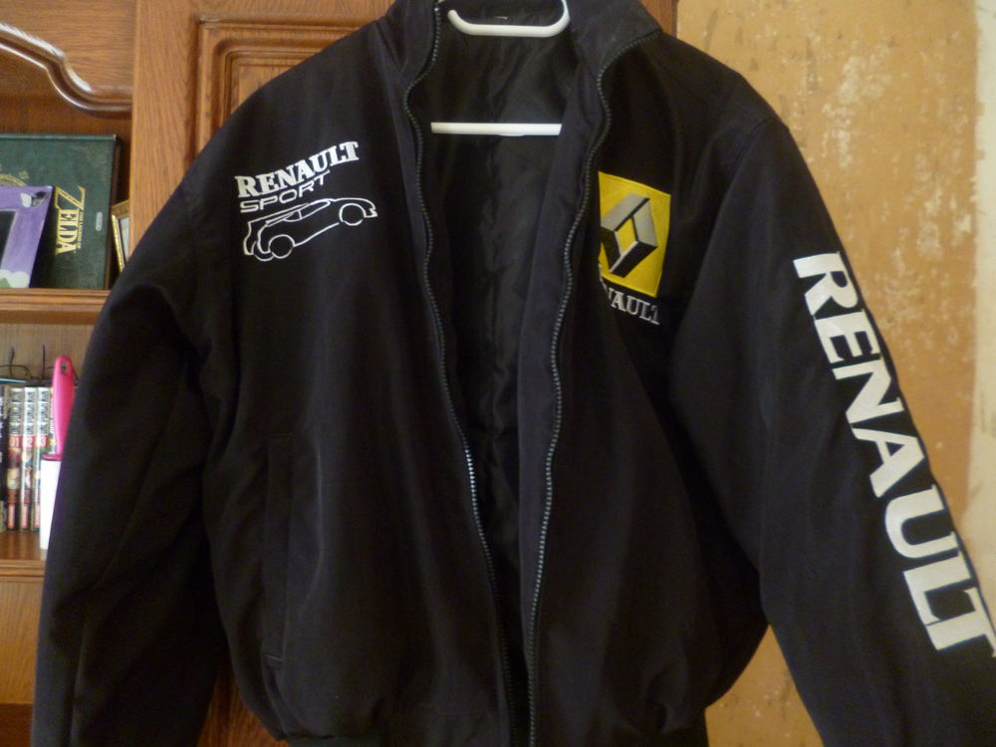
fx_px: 691
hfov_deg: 71.6
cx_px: 498
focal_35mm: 24
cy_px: 374
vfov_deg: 56.8
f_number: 2.5
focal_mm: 4.3
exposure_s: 1/4
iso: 400
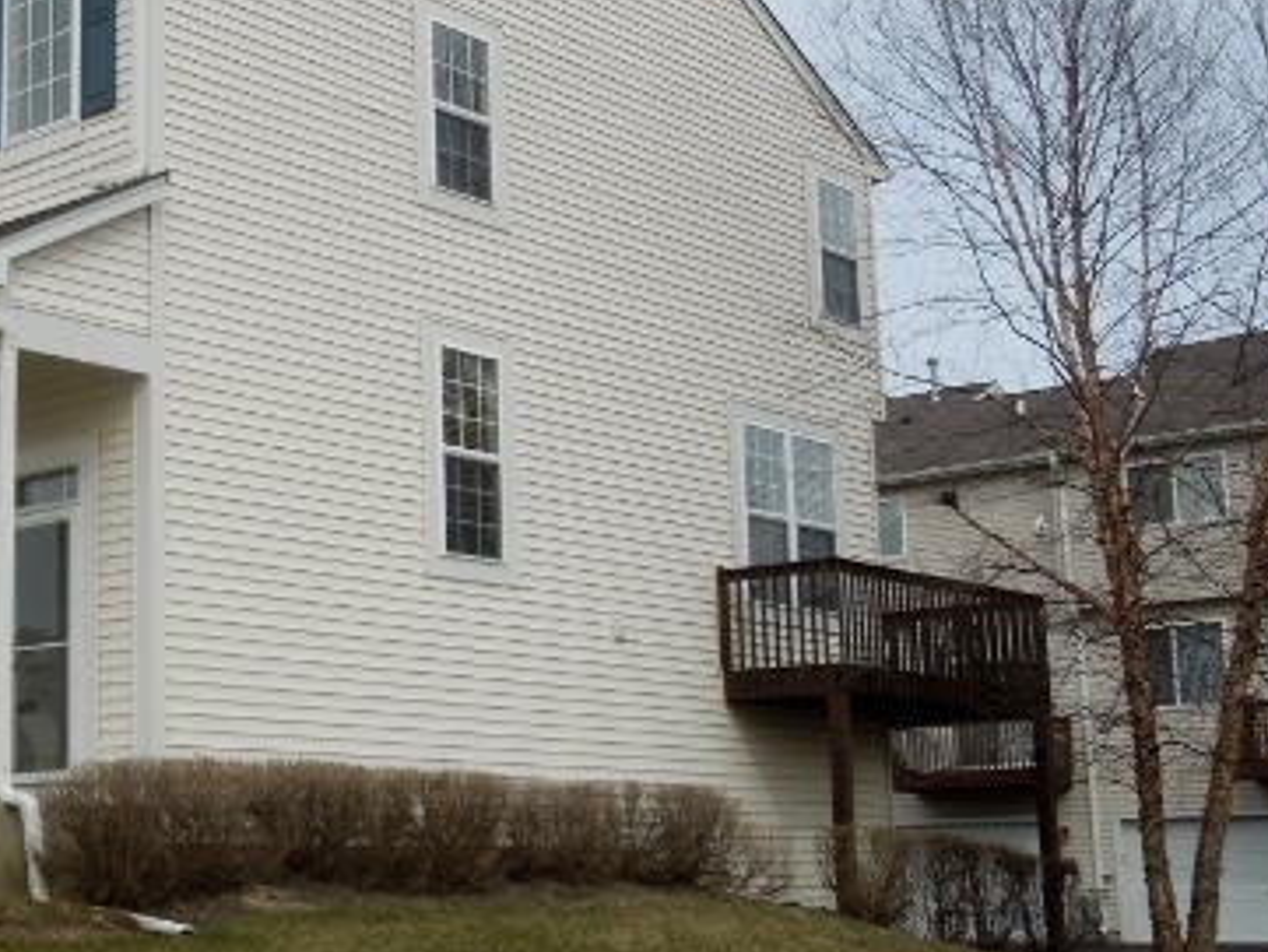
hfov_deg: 30.2
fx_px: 2272
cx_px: 193
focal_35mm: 62
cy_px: 457
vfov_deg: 23.7
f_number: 3.7
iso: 100
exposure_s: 1/1250
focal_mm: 6.3
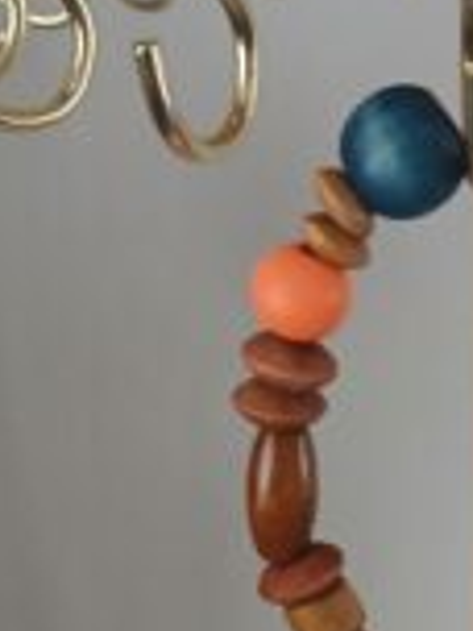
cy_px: 511
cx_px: 481
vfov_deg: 26.8
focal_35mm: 71
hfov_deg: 20.0
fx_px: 1294
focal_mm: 3.98
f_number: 1.8
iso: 400
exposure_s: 1/25
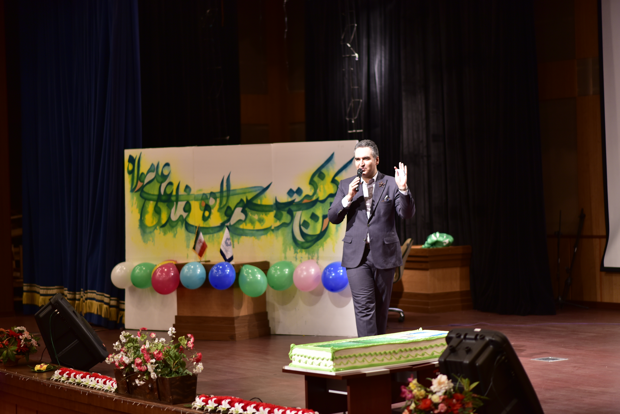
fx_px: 1464
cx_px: 310
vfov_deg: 16.1
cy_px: 207
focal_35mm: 85
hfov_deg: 23.9
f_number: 1.8
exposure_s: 1/100
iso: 640
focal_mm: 85
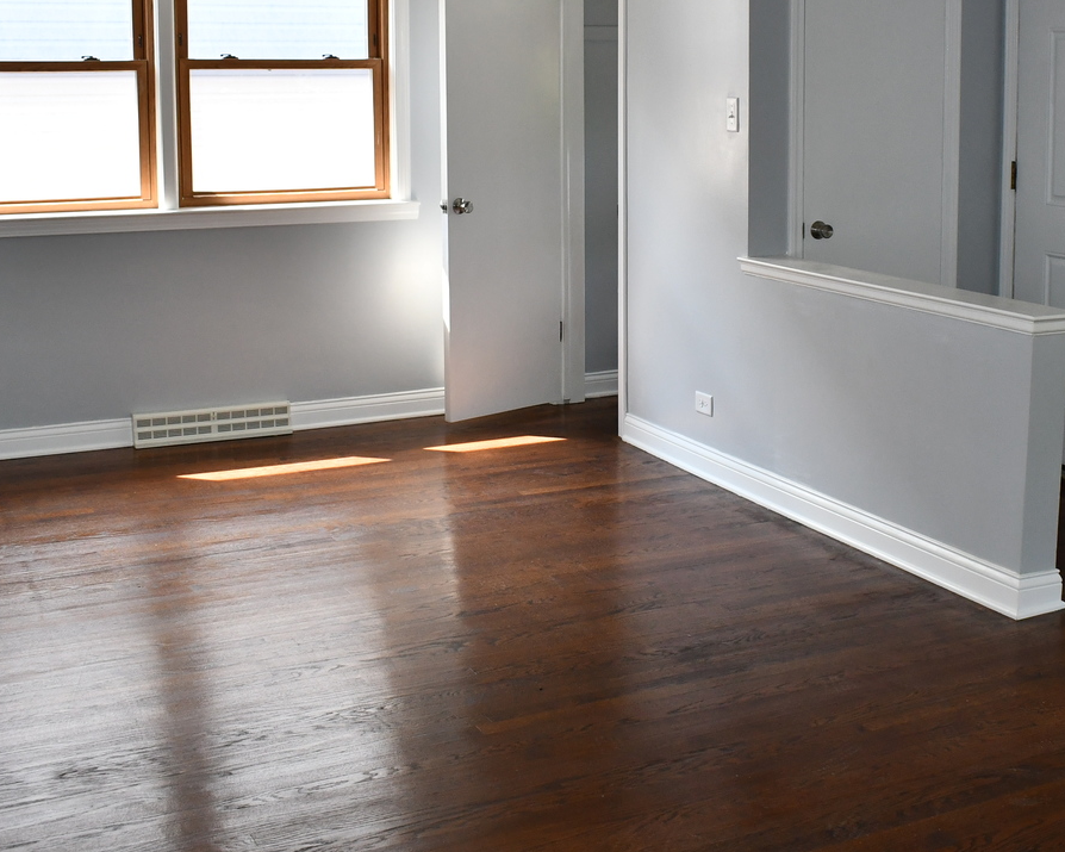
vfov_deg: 29.3
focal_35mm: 51
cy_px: 231
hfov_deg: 36.5
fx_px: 1607
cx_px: 652
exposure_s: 1/200
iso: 800
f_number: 5
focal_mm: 20
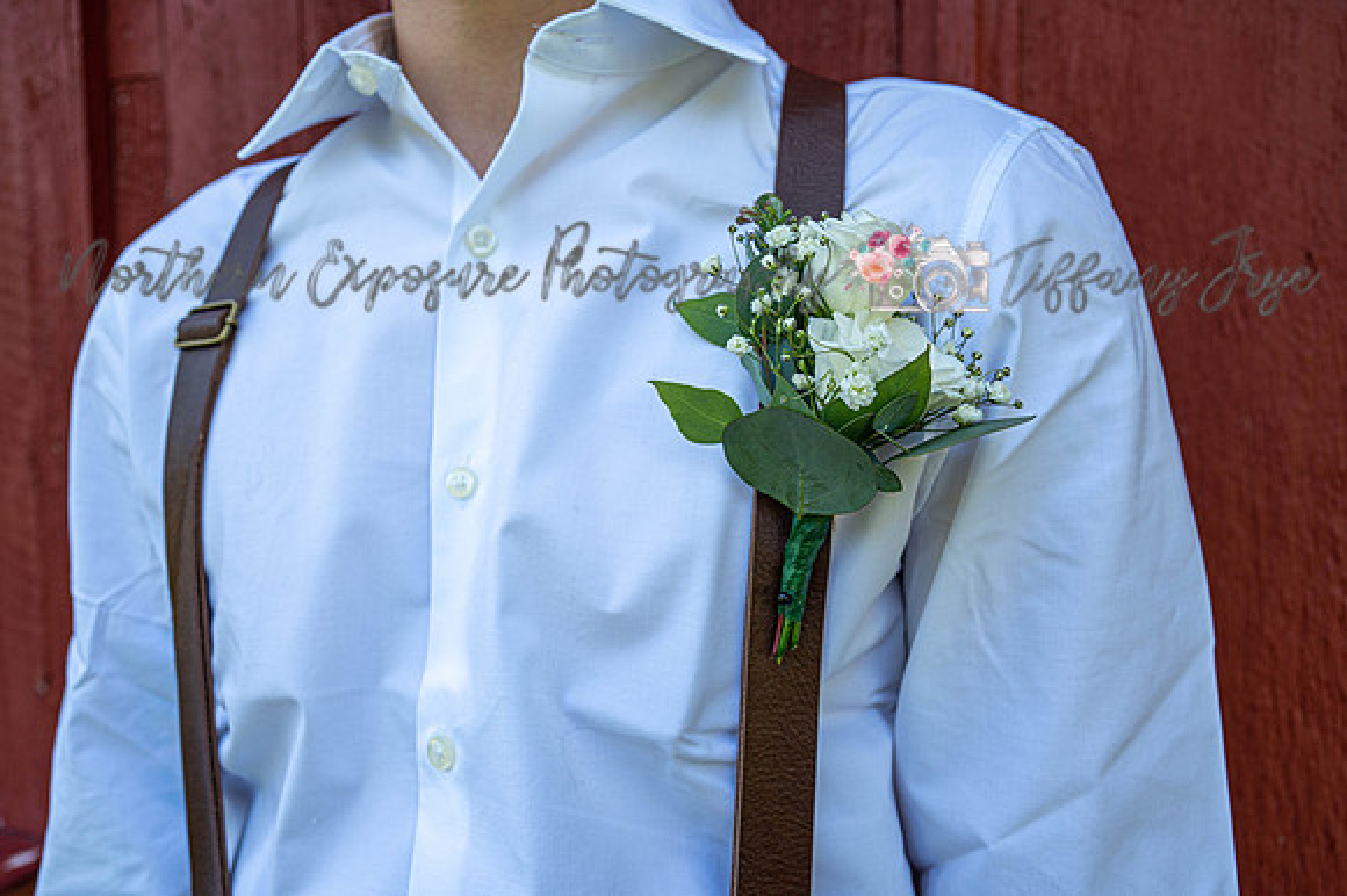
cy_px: 448
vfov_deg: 53.1
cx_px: 674
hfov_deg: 73.8
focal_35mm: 24
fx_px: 897
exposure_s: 1/250
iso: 160
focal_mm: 24
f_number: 5.6
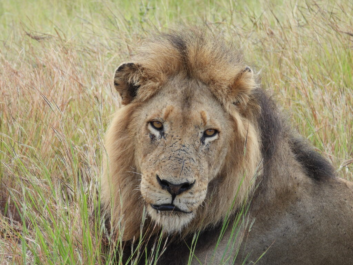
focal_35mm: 345
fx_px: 3518
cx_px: 176
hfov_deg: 5.7
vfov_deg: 4.3
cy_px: 132
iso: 110
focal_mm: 62.1
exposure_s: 1/125
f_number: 4.5
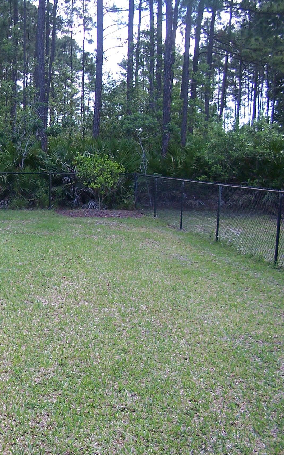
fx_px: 669
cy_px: 227
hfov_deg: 22.8
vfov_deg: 37.5
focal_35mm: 54
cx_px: -16
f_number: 2.8
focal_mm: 6.3
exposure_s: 1/180
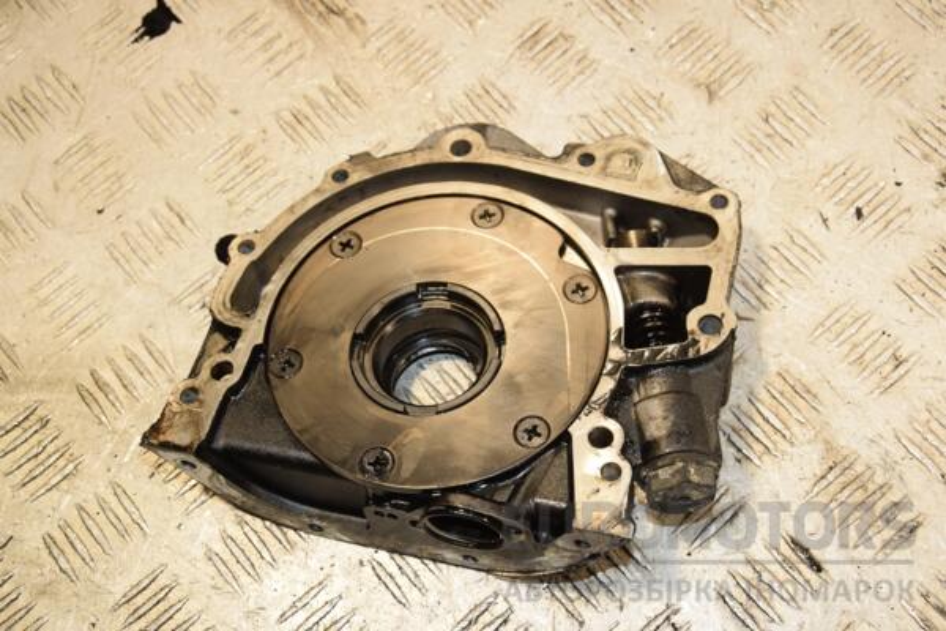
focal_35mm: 52
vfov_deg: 25.8
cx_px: 473
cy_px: 316
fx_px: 1379
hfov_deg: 37.9
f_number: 8
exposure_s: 1/200
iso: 800
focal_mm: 35
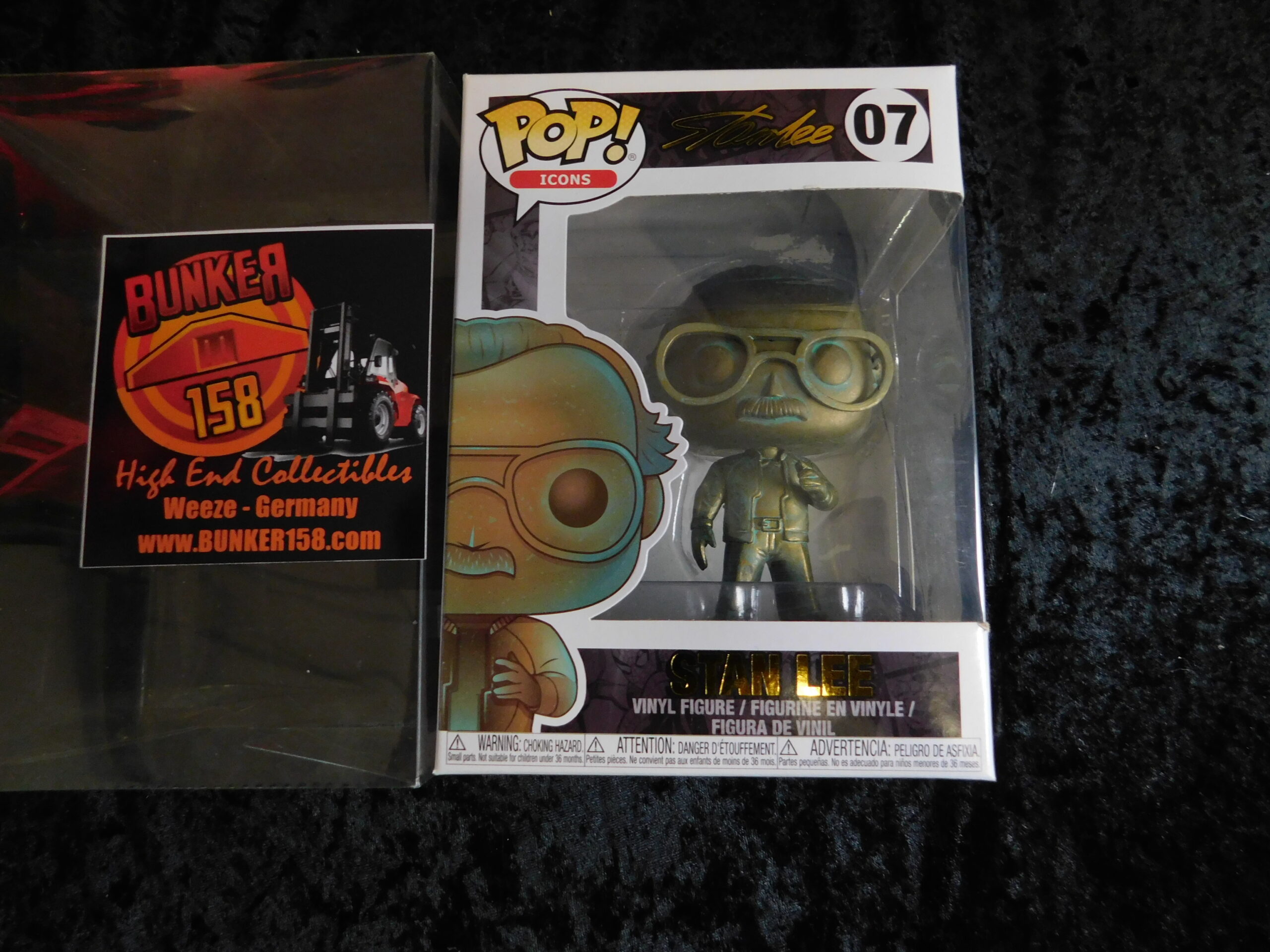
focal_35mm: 23
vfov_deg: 58.9
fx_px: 844
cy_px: 476
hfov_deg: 73.9
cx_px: 635
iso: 400
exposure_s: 1/25
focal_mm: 4
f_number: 3
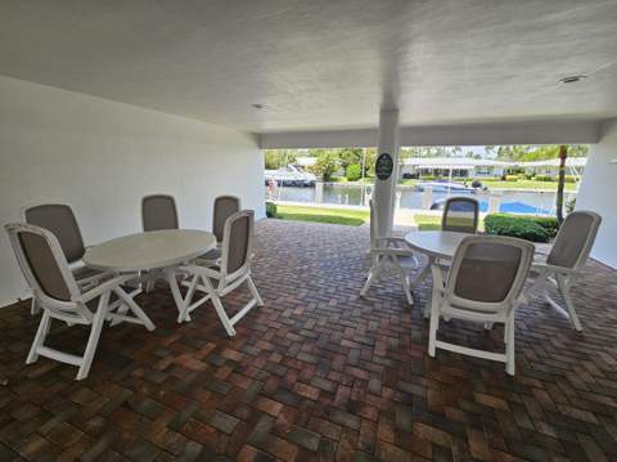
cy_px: 231
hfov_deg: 106.2
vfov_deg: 89.8
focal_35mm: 13
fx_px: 231
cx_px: 308
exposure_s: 1/331
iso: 50
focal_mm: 2.2
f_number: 2.2
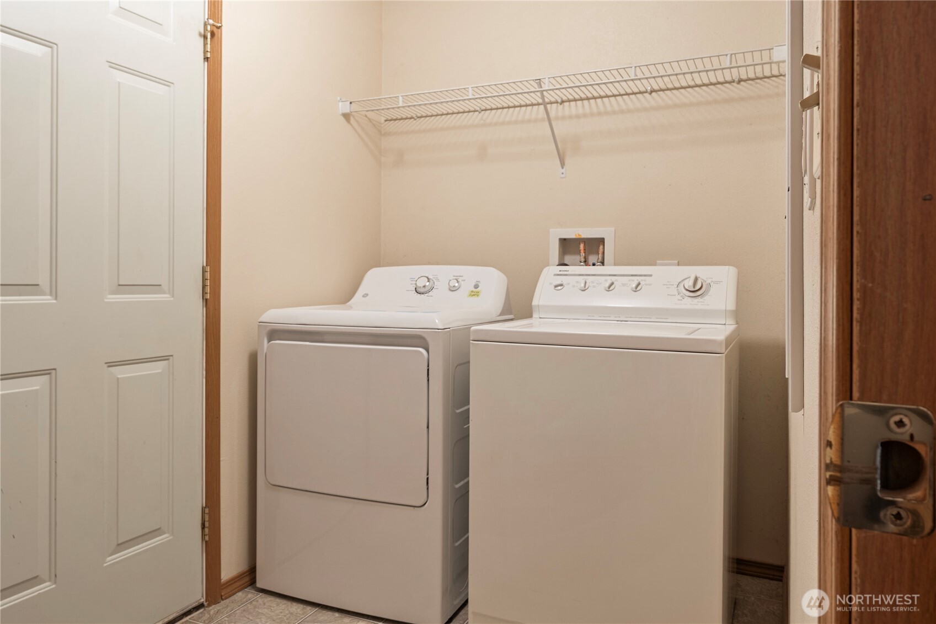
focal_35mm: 24
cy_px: 312
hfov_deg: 73.7
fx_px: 624
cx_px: 468
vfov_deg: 53.1
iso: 100
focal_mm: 16
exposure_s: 4
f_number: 9
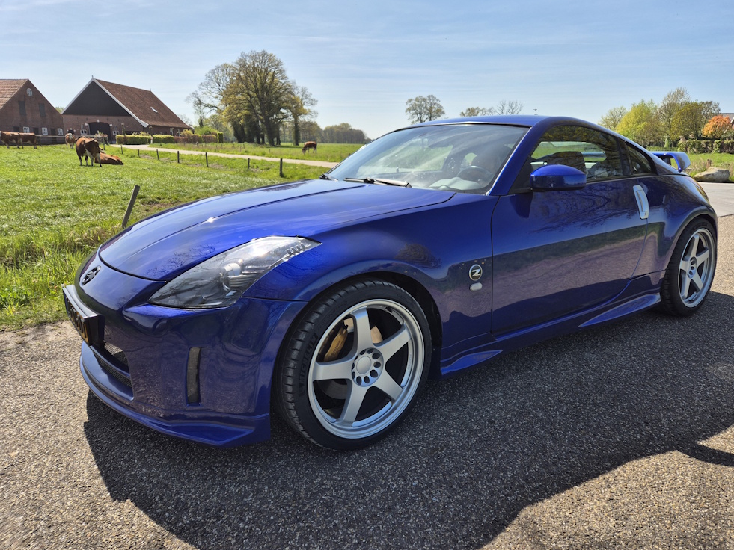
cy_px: 268
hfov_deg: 71.6
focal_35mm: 24
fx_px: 509
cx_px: 377
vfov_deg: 56.8
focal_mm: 5.4
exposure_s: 1/1740
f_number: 1.8
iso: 25
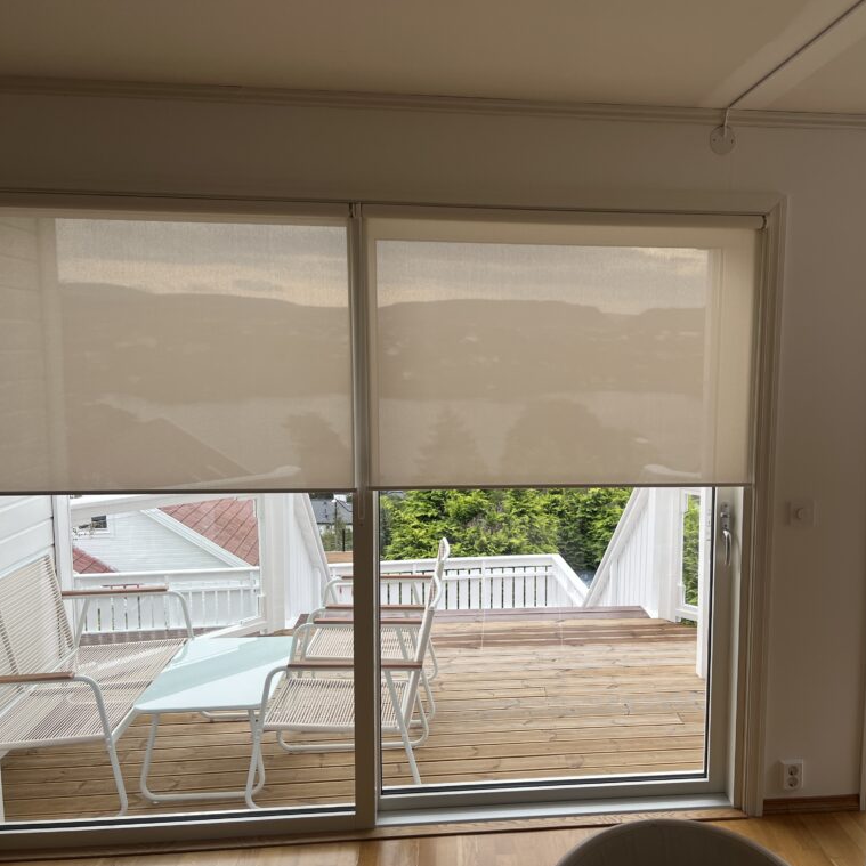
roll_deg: -0.8
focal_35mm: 31
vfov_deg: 52.5
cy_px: 436
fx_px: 877
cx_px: 548
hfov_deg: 51.9
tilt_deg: -6.8
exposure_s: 1/544
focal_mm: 5.7
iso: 50
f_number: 1.5
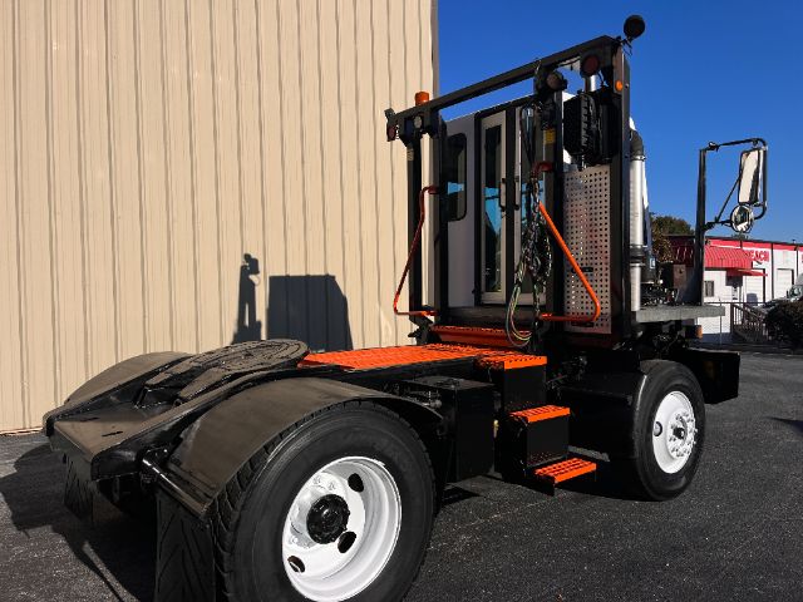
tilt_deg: -0.1
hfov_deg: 67.3
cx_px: 402
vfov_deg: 53.1
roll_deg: +1.8
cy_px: 301
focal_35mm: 26
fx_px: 603
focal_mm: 5.1
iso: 50
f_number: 1.6
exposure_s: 1/7874
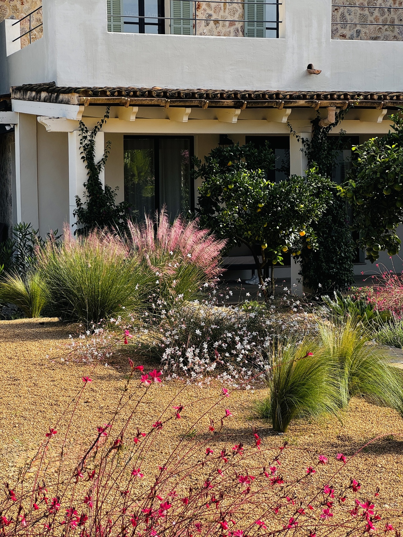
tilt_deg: -3.5
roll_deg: -0.7
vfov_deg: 25.3
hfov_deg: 19.1
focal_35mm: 77
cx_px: 202
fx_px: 1195
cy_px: 268
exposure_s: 1/475
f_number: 2.8
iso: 25
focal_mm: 9
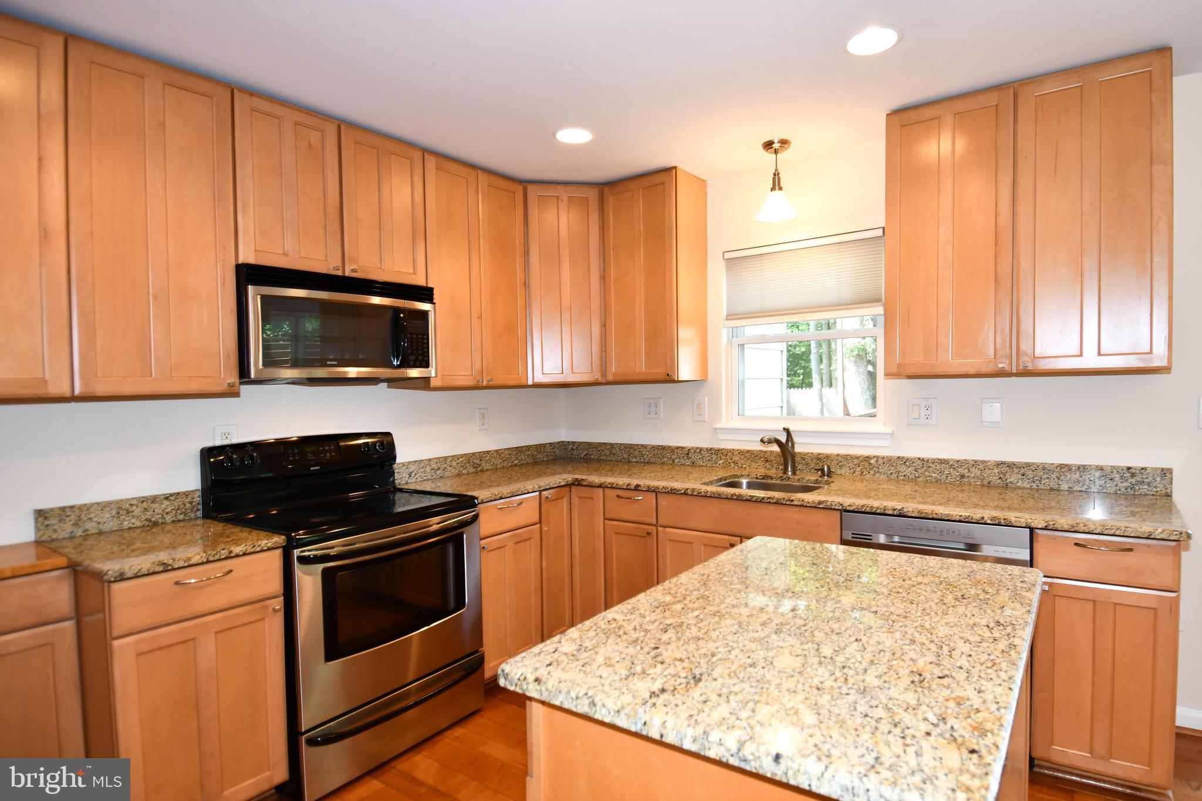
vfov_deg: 67.4
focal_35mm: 18
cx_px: 601
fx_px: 601
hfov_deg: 90.0
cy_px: 400
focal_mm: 12
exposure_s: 1/60
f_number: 4
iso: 450
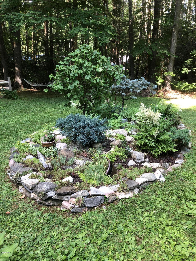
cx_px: 98
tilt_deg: -15.3
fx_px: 211
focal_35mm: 28
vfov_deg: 63.4
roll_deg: +0.3
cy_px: 130
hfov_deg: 49.7
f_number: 1.8
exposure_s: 1/120
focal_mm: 3.99
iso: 40
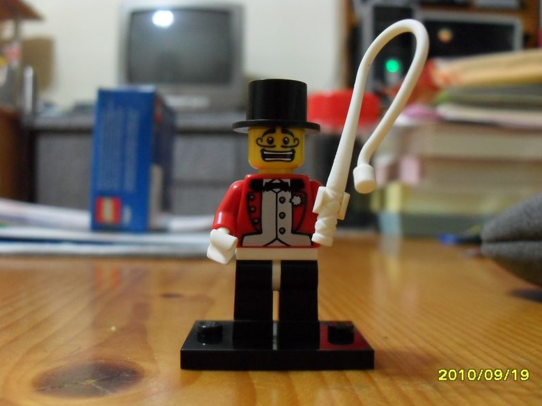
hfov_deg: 51.4
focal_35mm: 36
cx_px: 271
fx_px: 563
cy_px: 206
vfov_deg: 39.6
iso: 320
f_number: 2.8
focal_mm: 6.2
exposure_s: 1/15
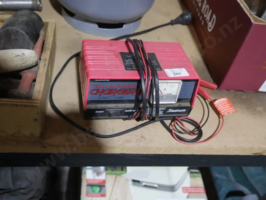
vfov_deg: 37.7
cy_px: 100
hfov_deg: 49.0
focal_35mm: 38
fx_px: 292
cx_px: 133
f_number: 4.1
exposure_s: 1/60
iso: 800
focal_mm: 19
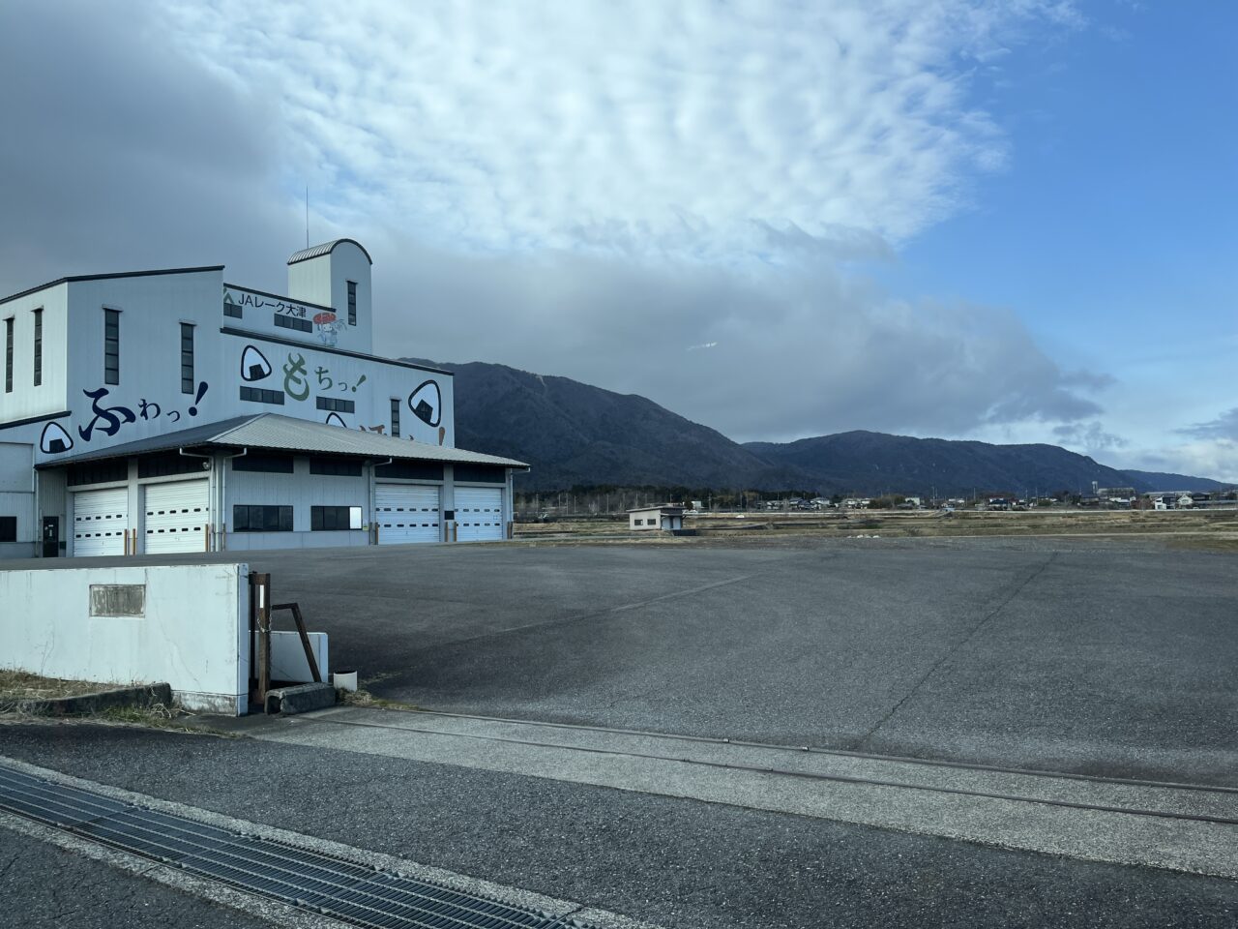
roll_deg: +2.2
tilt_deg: +4.1
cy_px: 464
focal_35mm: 26
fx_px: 930
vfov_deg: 53.1
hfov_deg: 67.3
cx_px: 619
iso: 50
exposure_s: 1/2062
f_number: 1.6
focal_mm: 5.1
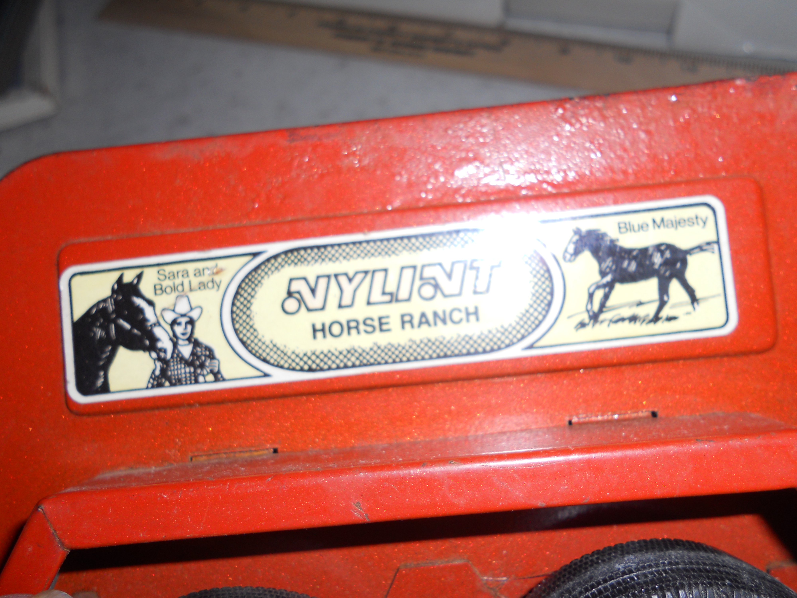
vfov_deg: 44.2
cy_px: 299
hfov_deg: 56.8
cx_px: 398
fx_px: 737
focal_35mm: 32
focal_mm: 5.8
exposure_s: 1/25
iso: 80
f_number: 8.8
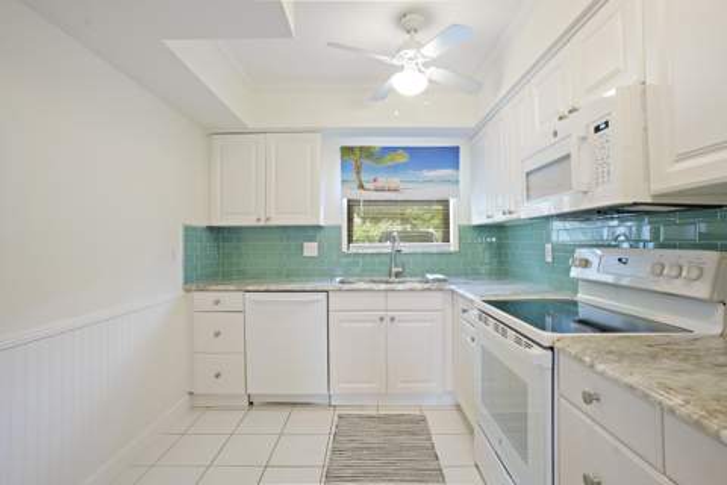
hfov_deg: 96.7
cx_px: 364
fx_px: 323
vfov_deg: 73.7
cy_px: 242
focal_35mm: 16
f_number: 8
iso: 12800
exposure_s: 1/25
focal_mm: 16
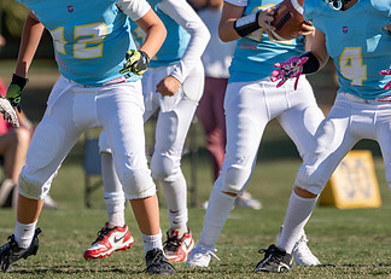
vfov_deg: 1.5
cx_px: 287
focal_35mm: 959
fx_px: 10643
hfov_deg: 2.1
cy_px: 29
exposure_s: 1/1000
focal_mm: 400
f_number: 5.6
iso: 200
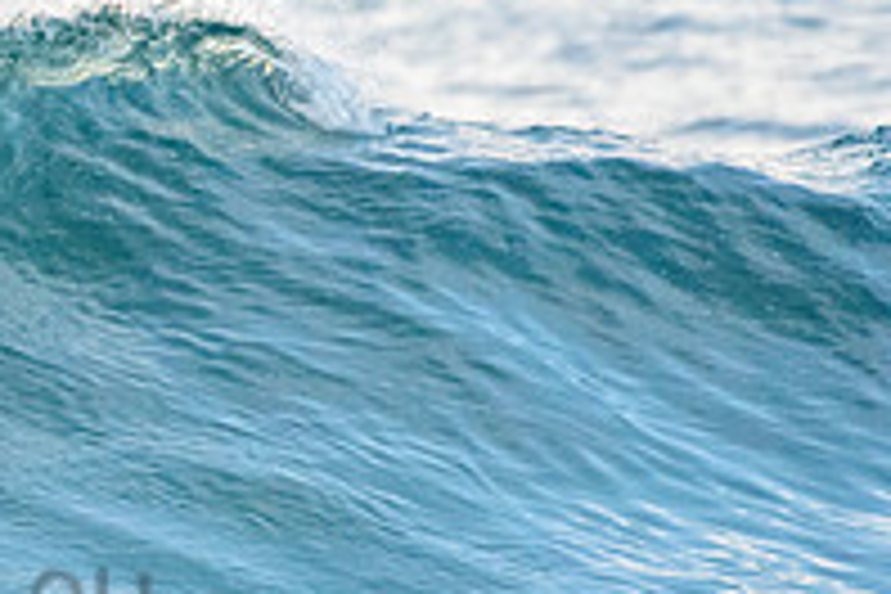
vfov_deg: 0.8
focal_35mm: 1790
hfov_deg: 1.2
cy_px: 356
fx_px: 44299
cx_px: -617
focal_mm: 500
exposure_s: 1/2000
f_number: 5.6
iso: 2800
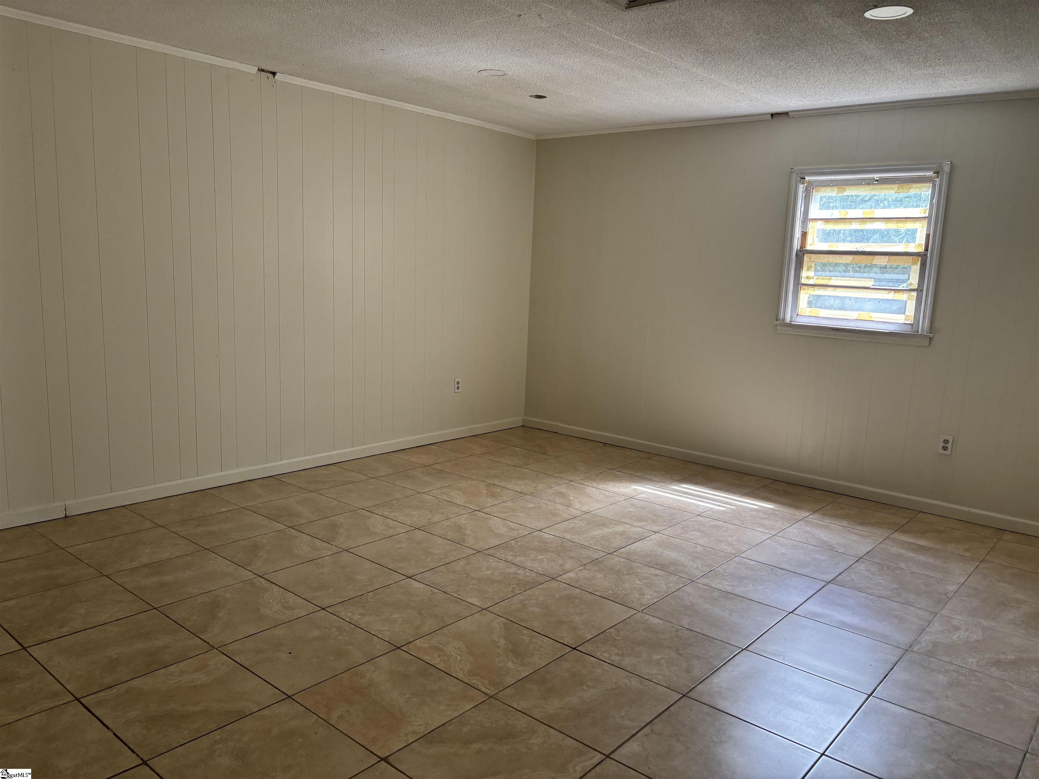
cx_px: 520
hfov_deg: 67.3
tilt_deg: -9.5
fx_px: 780
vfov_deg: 53.1
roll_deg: -2.8
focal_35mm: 26
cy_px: 390
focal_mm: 5.96
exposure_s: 1/60
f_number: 1.6
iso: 125
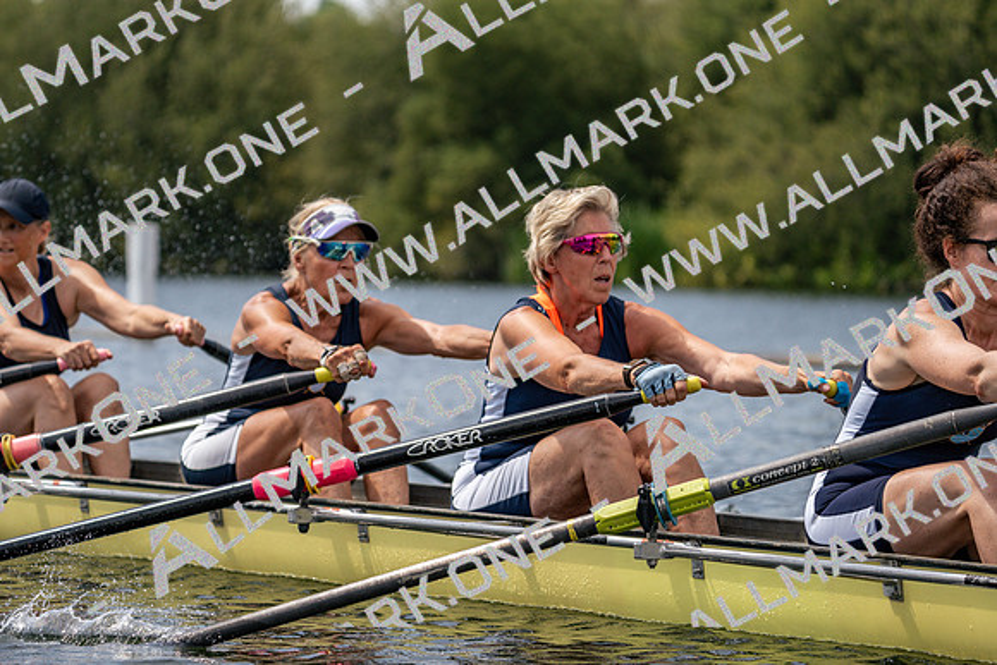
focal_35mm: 200
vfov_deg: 6.9
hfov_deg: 10.3
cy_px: 332
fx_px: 5540
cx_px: 498
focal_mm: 200
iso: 250
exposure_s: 1/1600
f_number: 5.6
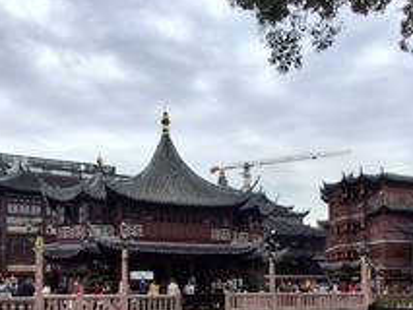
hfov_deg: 51.2
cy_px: 277
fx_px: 430
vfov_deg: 37.2
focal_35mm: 36
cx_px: 233
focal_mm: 1.64
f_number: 2.2
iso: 40
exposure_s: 1/1821
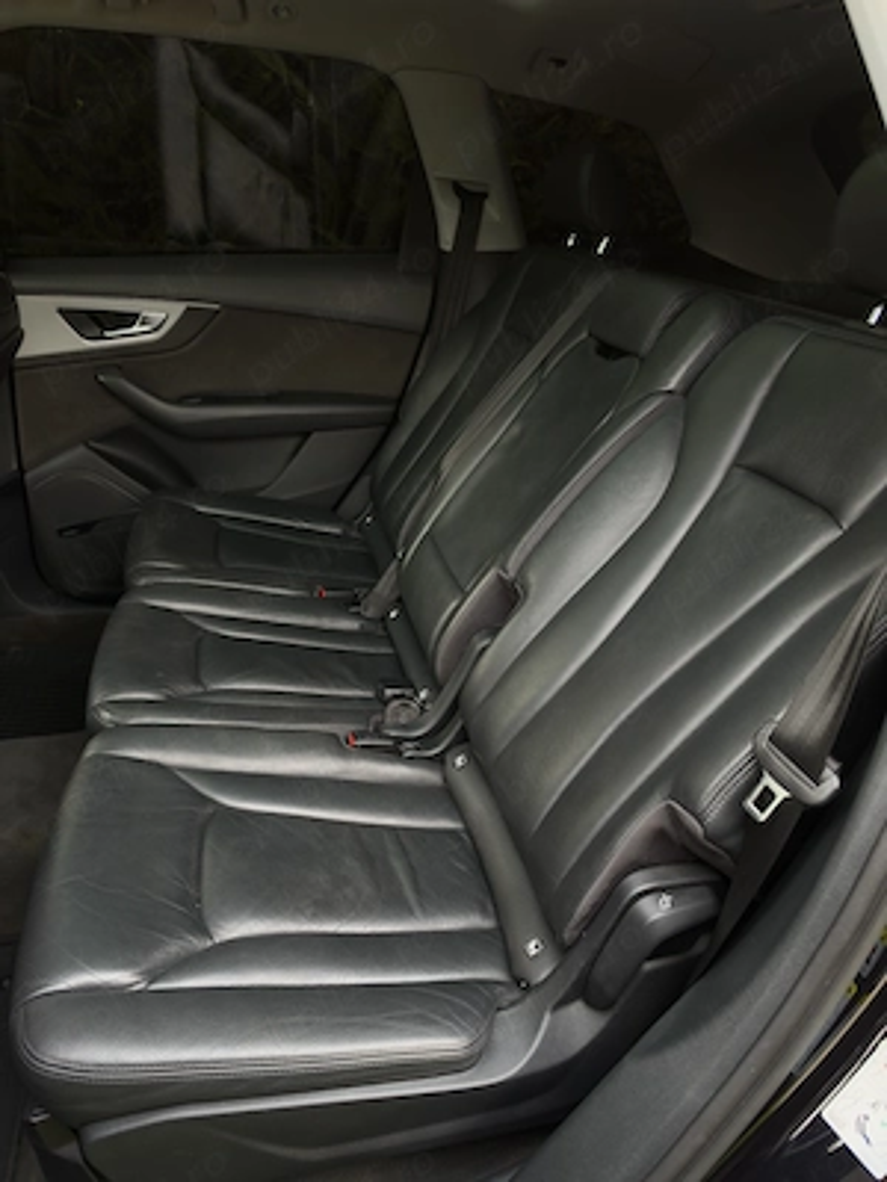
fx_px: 820
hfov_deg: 56.8
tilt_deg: -26.7
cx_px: 444
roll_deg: -3.4
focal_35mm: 24
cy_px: 591
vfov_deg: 71.6
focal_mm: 6.93
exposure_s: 1/121
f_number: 1.8
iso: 250
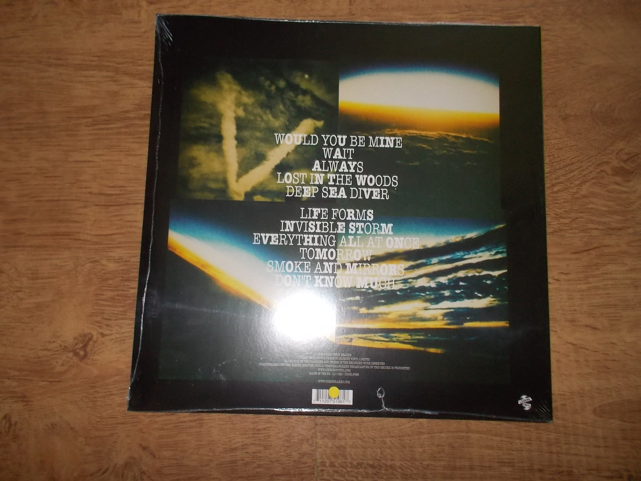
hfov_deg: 61.7
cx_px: 320
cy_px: 240
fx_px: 537
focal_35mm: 29
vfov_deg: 48.2
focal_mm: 4.1
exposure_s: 1/30
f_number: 3.3
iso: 200
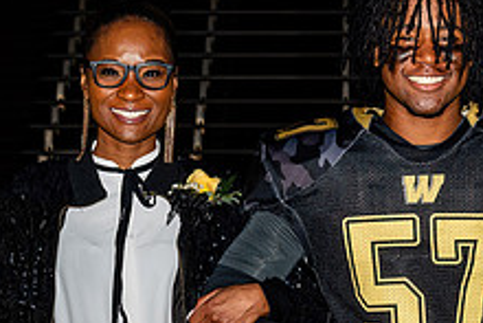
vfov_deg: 6.2
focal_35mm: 222
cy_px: 357
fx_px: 2980
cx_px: 371
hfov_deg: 9.2
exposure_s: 1/200
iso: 320
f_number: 5
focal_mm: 44
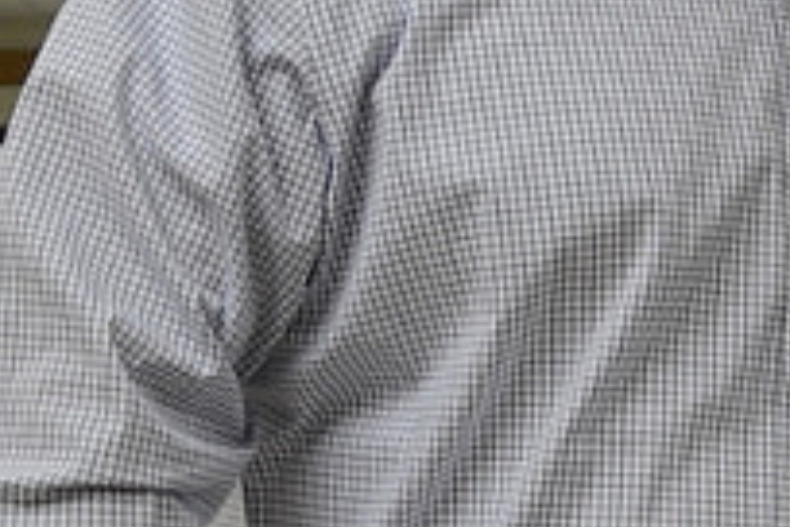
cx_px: 1878
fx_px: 4652
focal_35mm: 212
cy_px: 461
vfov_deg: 6.5
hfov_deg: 8.8
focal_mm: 18
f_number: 3.5
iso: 100
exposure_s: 1/25
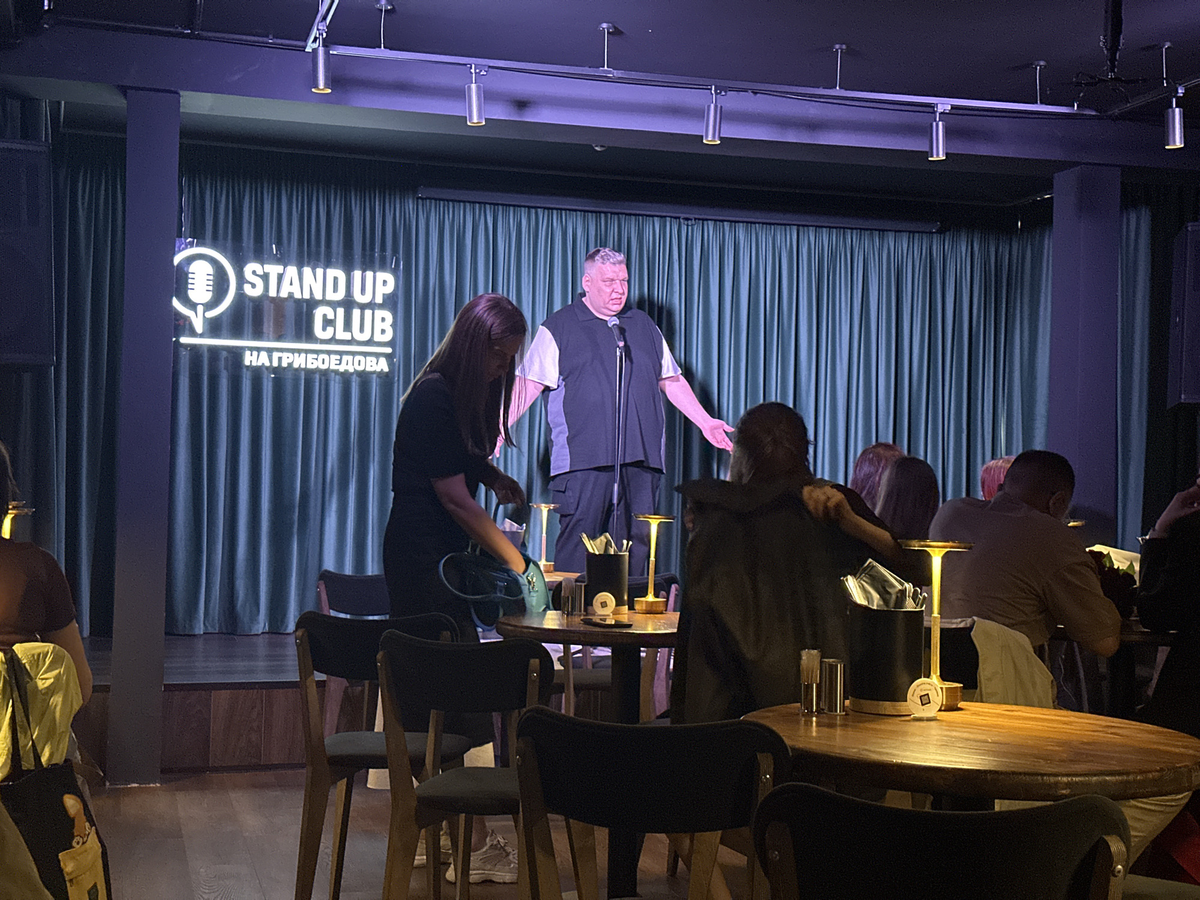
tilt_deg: +0.3
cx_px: 600
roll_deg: -0.9
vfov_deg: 30.3
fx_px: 1664
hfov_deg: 39.7
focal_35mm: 48
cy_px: 450
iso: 500
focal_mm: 6.86
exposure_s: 1/36
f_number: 1.78
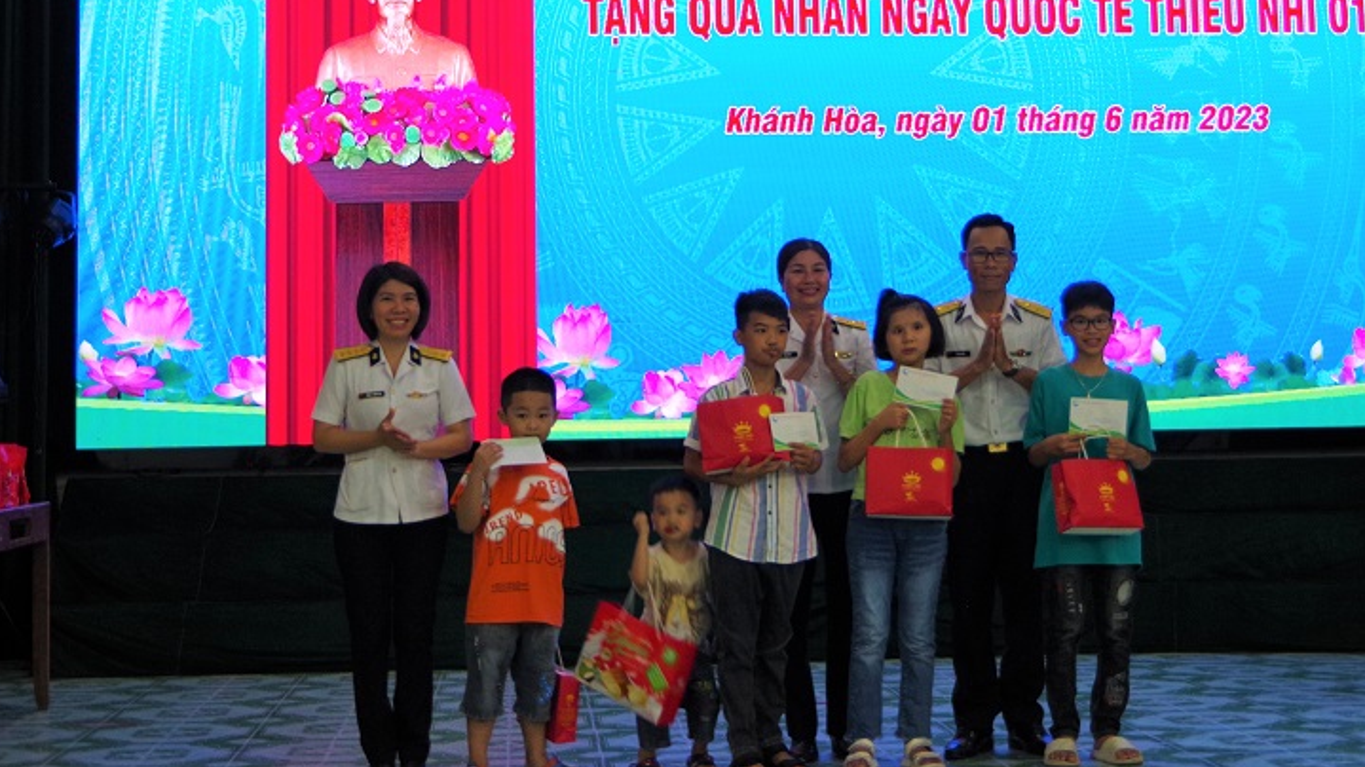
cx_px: 767
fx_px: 2424
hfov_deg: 31.4
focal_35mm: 67
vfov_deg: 17.8
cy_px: 163
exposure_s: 1/40
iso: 800
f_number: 4.5
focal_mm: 31
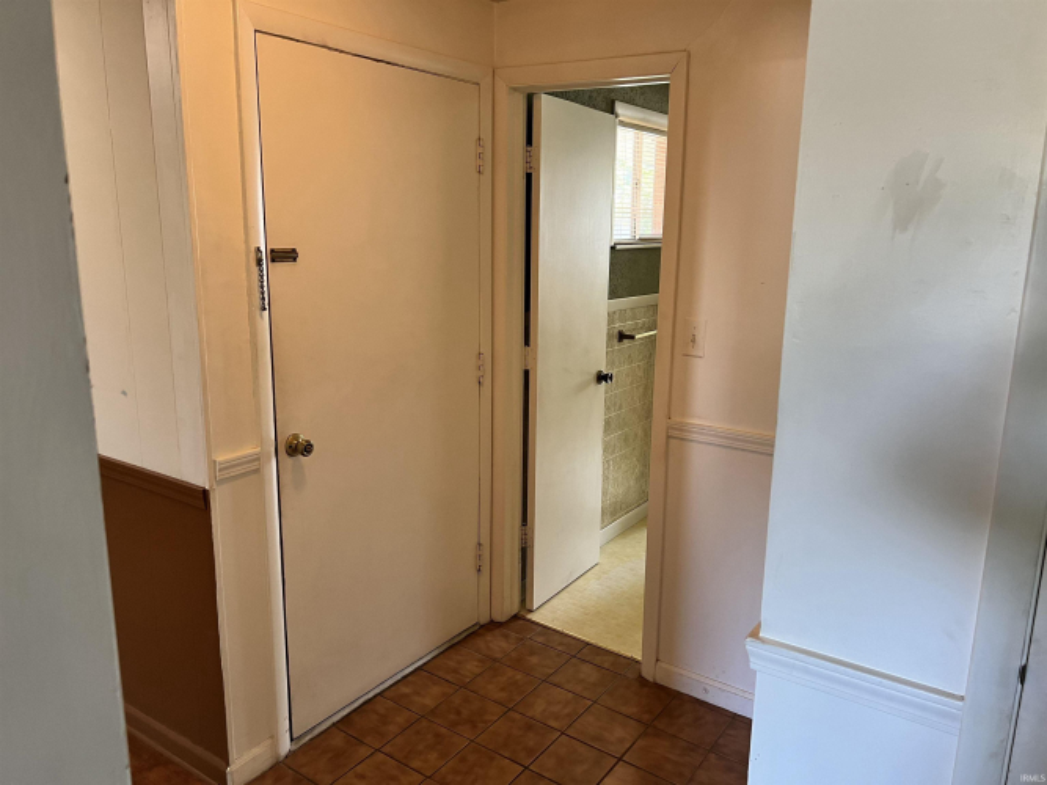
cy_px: 392
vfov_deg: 53.0
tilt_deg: -13.2
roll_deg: -0.5
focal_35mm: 26
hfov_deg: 67.3
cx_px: 524
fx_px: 786
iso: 160
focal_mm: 5.7
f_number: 1.5
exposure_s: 1/60
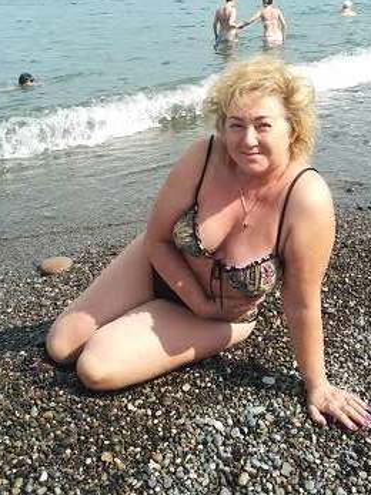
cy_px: 171
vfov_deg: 41.6
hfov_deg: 32.2
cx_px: 194
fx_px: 643
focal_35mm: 45
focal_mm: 3.81
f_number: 2.2
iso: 100
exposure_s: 1/714
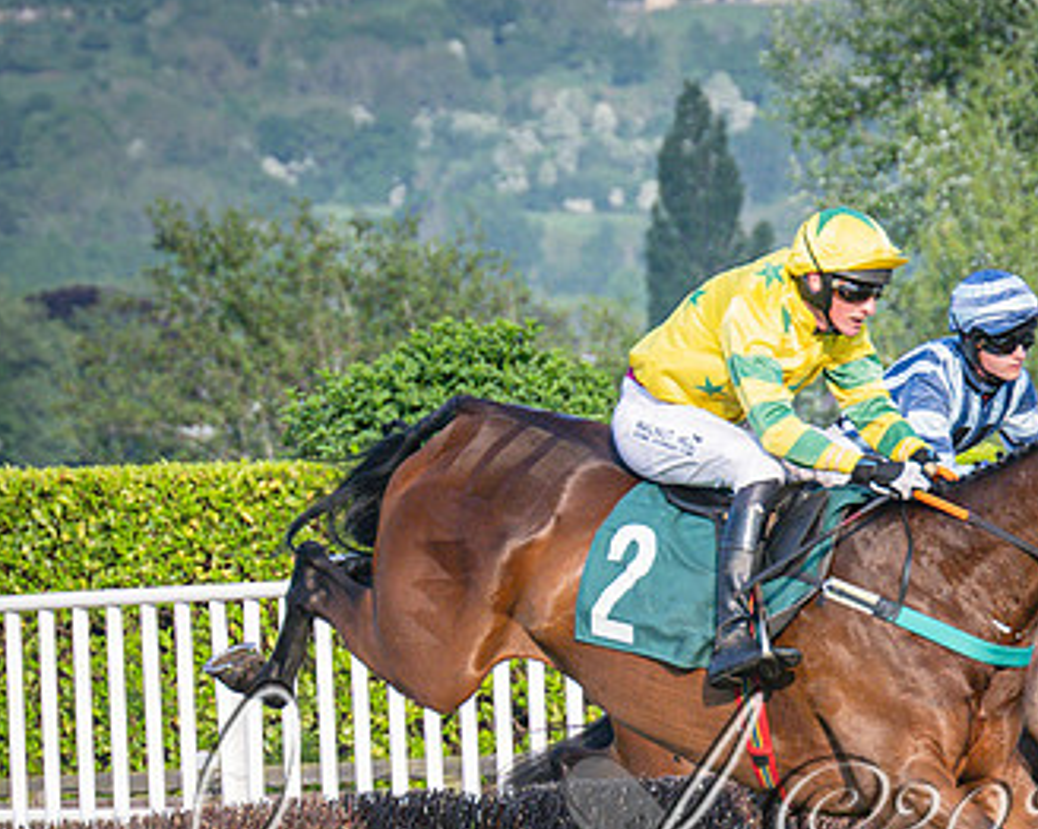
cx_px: 819
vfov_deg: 3.4
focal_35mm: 453
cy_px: 743
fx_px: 13908
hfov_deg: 4.3
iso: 400
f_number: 4
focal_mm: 120
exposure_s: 1/2000
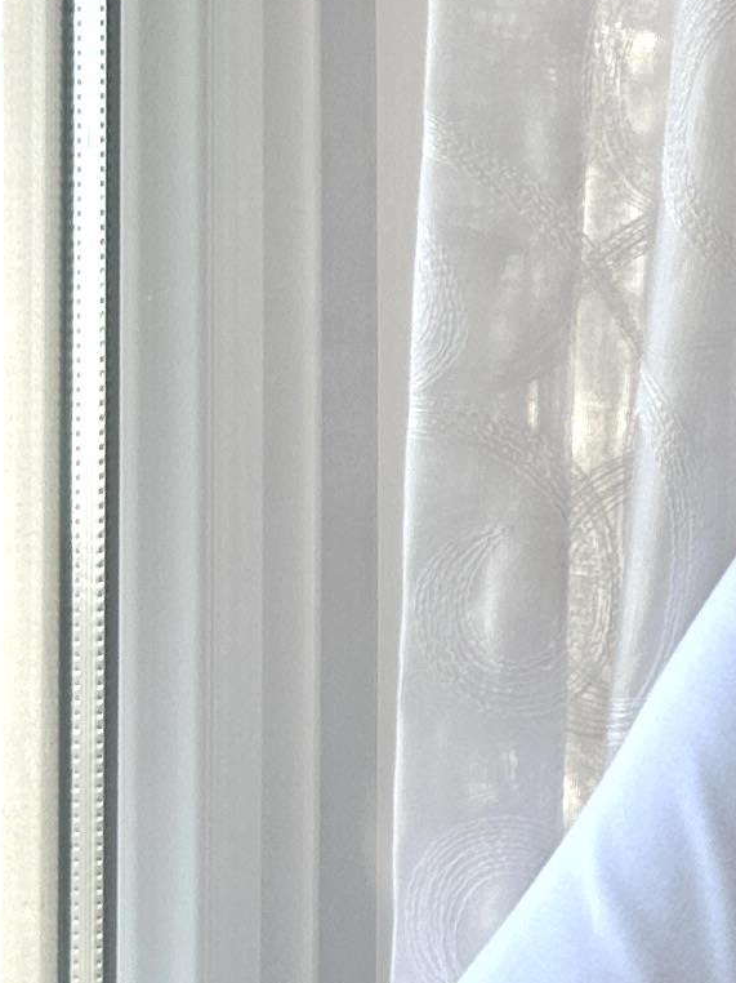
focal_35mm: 127
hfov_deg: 10.6
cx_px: 1520
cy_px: 579
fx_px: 3602
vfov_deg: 15.5
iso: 80
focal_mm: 6.86
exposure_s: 1/501
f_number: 1.78
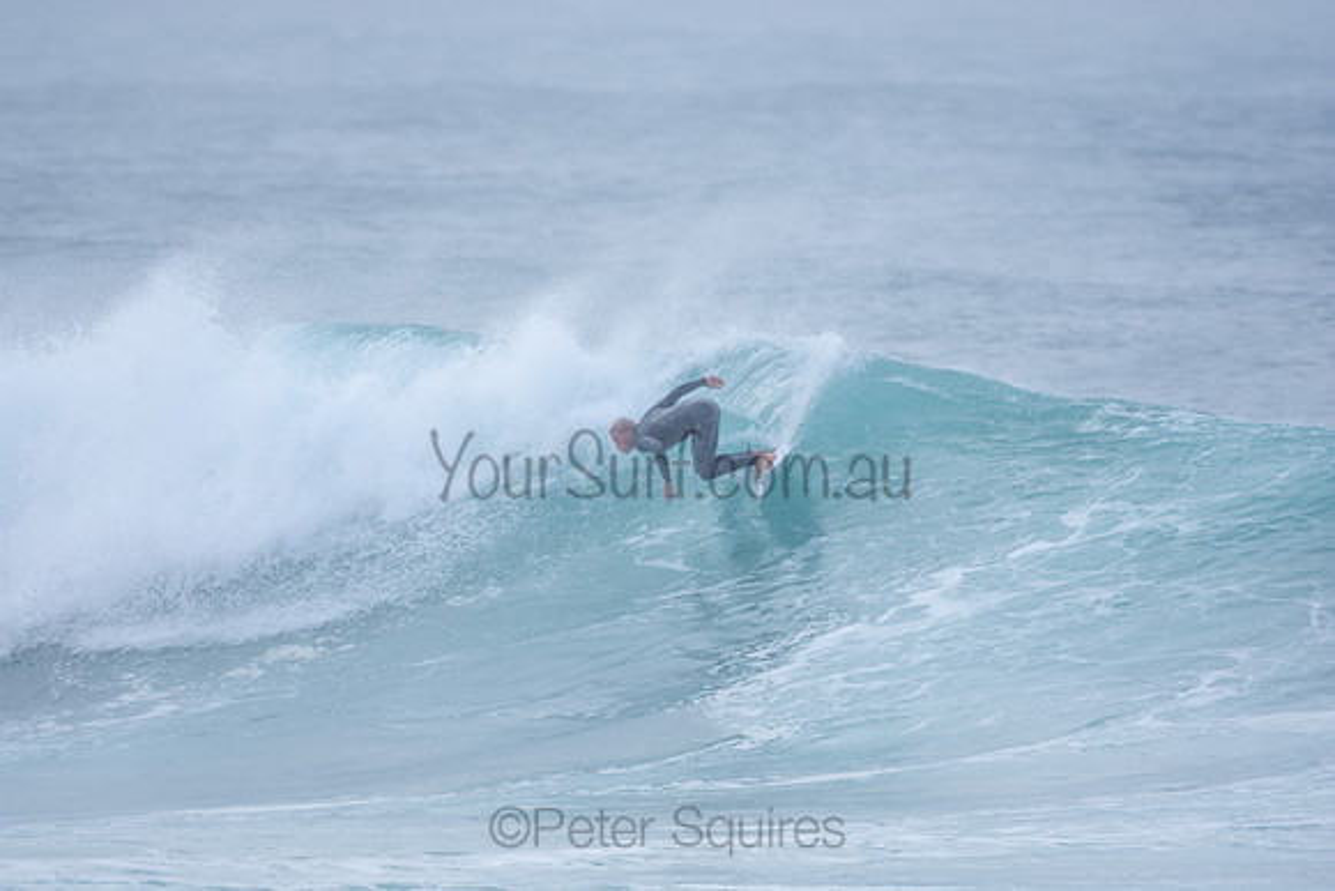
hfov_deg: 2.9
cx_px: 668
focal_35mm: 720
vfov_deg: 1.9
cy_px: 446
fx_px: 26705
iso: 200
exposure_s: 1/1000
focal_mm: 480
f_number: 5.6
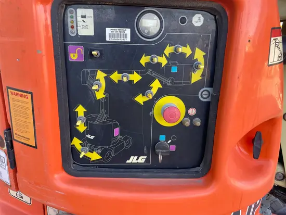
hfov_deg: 67.3
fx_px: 215
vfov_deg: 53.1
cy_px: 108
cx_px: 143
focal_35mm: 26
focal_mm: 4.2
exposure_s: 1/143
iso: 32
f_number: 1.6
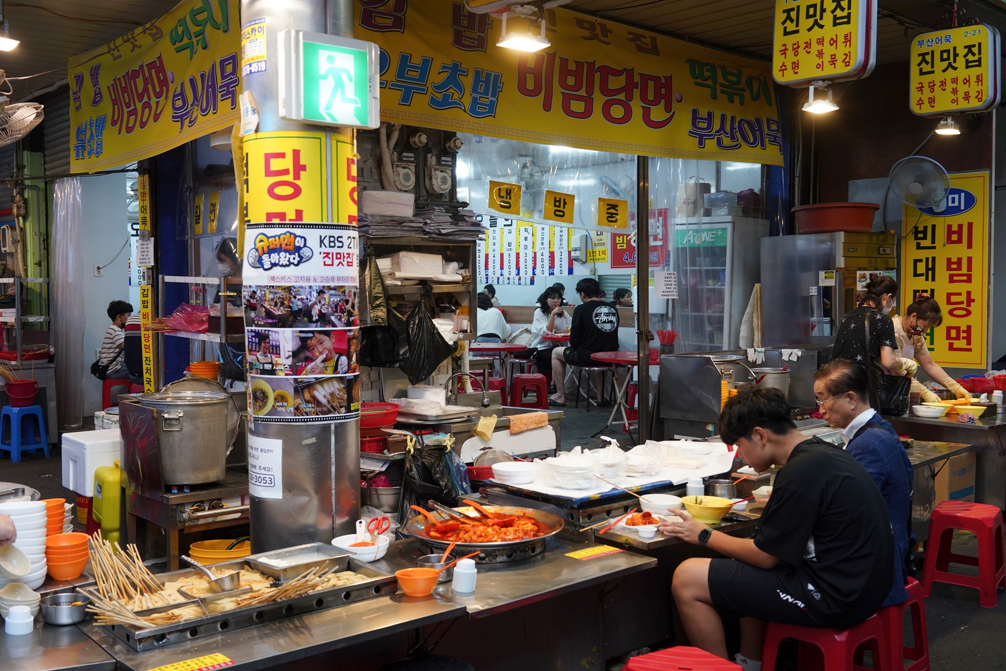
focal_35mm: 35
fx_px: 978
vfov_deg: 37.9
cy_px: 336
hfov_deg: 54.4
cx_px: 503
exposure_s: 1/100
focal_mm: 35
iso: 800
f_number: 5
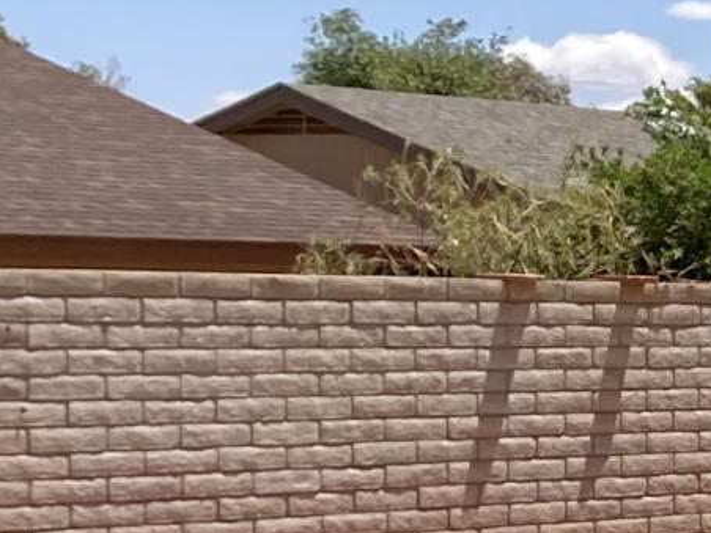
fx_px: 3820
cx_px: 1251
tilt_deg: -7.4
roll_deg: -1.3
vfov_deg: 7.8
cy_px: 799
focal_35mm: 186
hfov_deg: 10.1
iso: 20
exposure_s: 1/2208
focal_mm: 3.99
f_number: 1.8
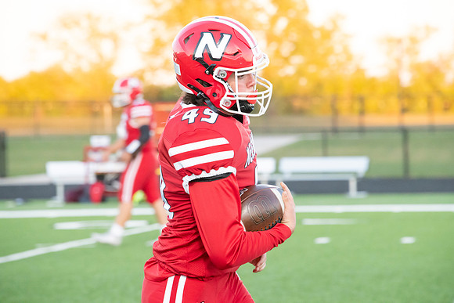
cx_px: 227
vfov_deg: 4.6
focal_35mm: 300
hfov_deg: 6.9
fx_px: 3784
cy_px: 152
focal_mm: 300
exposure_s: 1/500
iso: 8000
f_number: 9
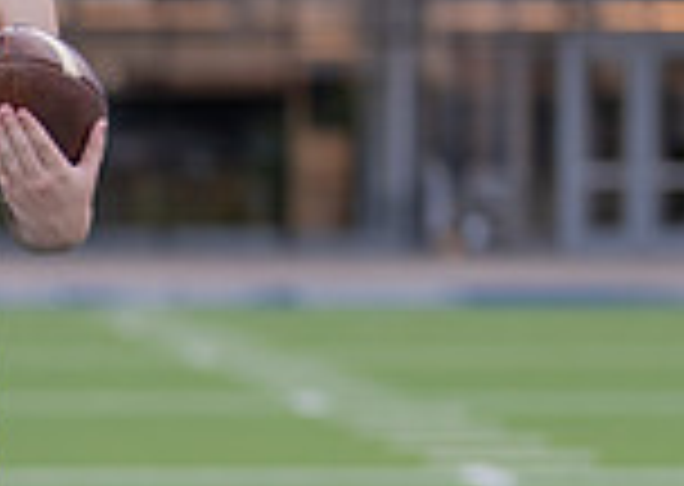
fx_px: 4130
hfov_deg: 9.3
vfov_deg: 6.7
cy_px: 363
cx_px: -158
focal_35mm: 213
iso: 100
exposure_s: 1/400
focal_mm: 50
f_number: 1.2
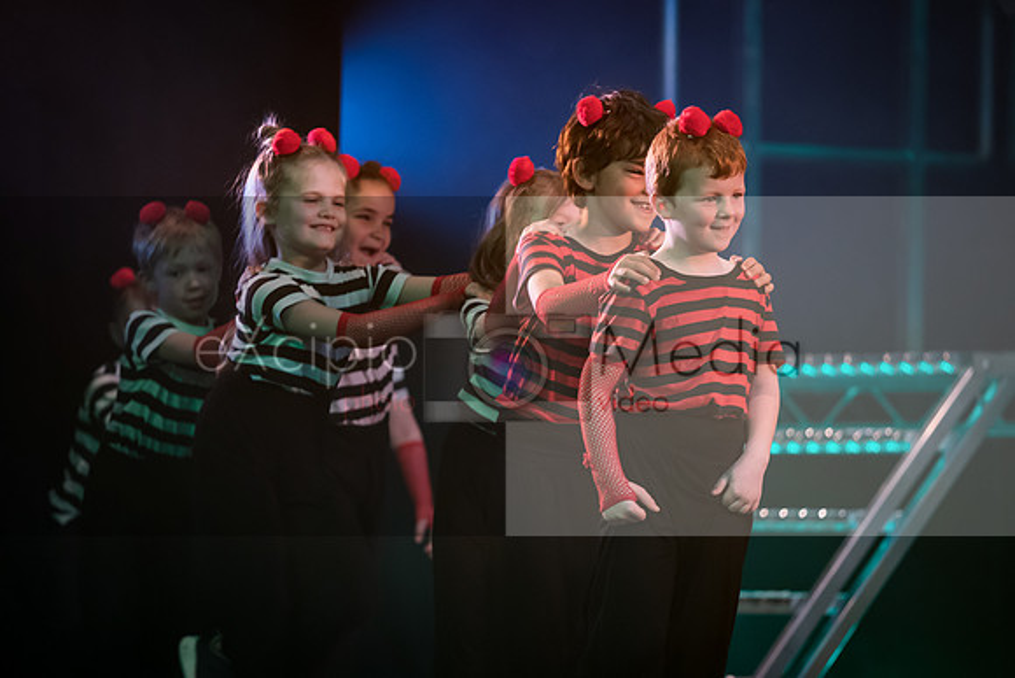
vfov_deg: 6.2
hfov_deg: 9.2
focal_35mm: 223
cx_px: 567
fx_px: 6300
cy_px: 352
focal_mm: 200
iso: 2500
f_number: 2.8
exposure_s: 1/250
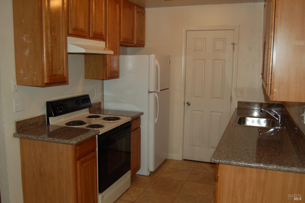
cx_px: 152
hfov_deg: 55.2
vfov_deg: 38.3
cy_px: 102
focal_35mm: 34
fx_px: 292
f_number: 3.8
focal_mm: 23
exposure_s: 1/60
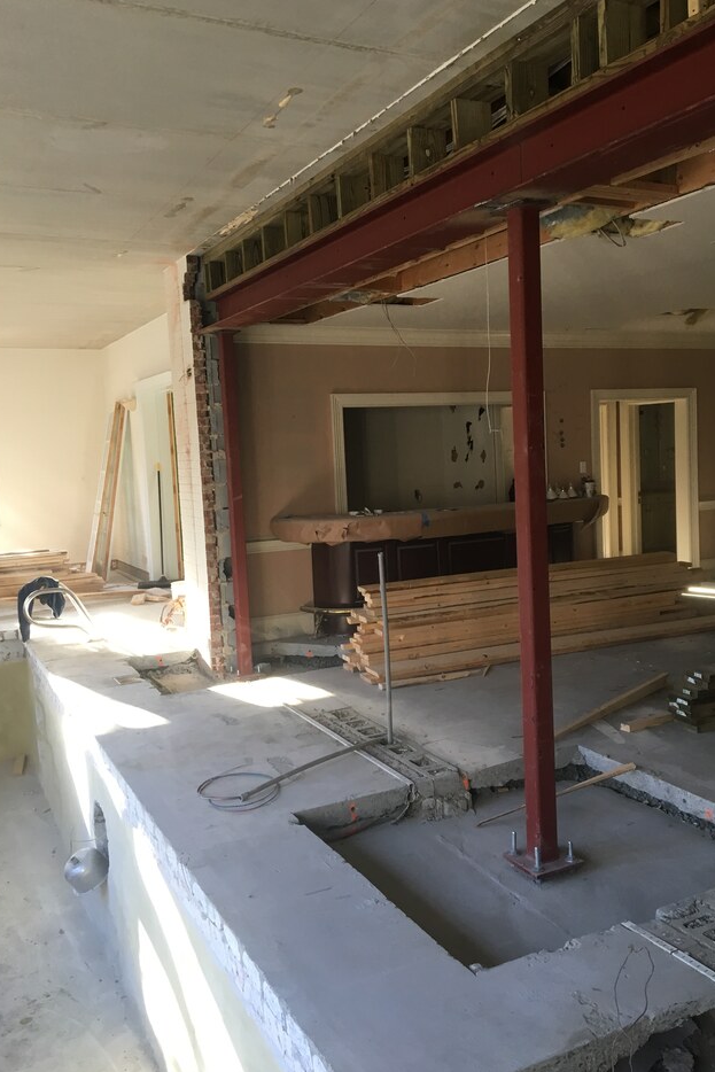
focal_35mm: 31
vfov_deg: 60.3
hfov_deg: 42.3
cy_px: 523
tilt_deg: -4.4
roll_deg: +3.3
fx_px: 923
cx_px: 398
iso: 80
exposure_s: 1/30
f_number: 2.2
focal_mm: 4.15
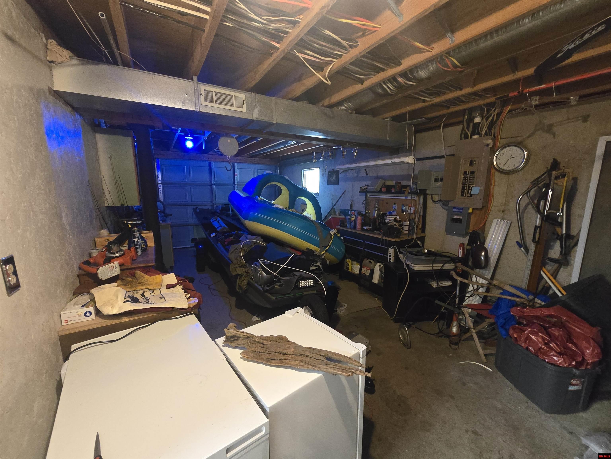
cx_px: 306
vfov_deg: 89.9
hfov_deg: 106.2
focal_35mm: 13
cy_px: 230
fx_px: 229
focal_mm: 2.2
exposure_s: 1/30
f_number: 2.2
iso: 1250
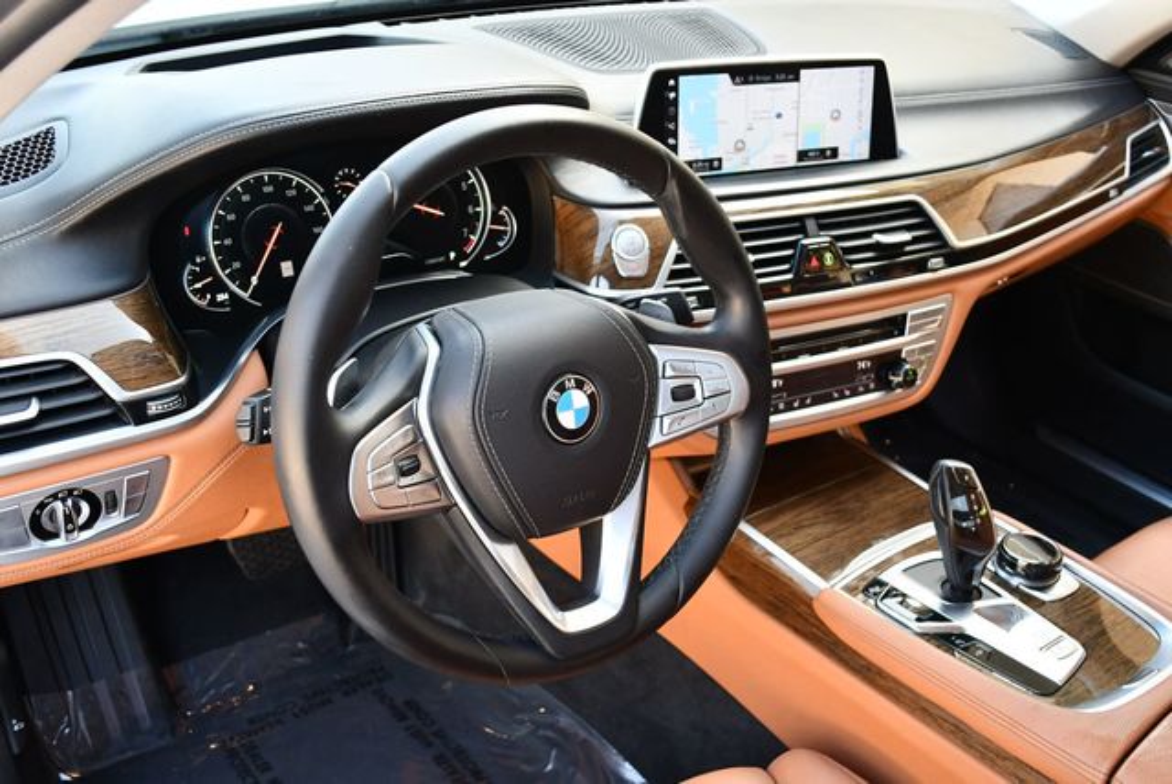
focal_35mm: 36
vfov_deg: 36.9
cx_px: 586
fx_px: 1173
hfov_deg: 53.1
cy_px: 392
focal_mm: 18
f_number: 3.5
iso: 800
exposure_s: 1/250
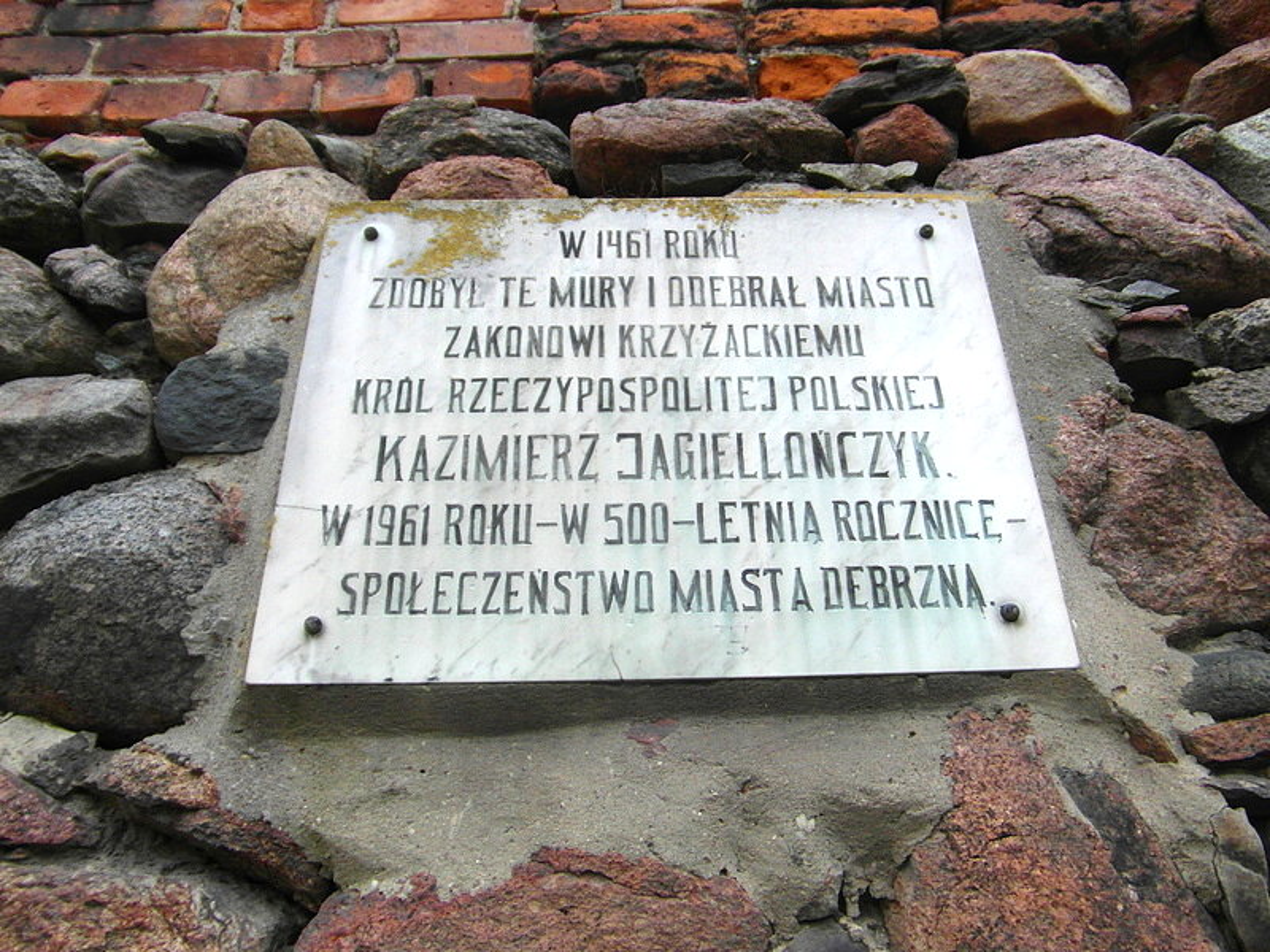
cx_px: 635
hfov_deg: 71.6
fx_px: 881
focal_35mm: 24
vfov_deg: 56.8
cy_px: 476
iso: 100
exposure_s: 1/180
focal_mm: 4
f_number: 3.2
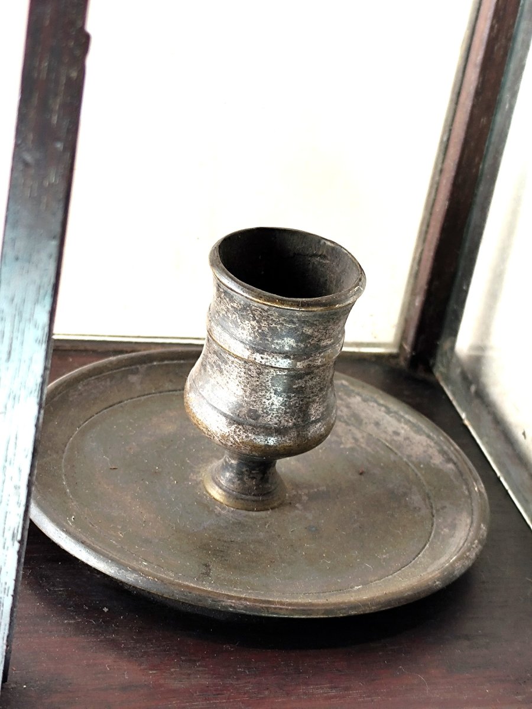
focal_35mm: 93
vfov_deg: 21.1
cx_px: 266
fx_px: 1906
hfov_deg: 15.9
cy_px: 354
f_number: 1.65
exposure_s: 1/50
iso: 160
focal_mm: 6.14
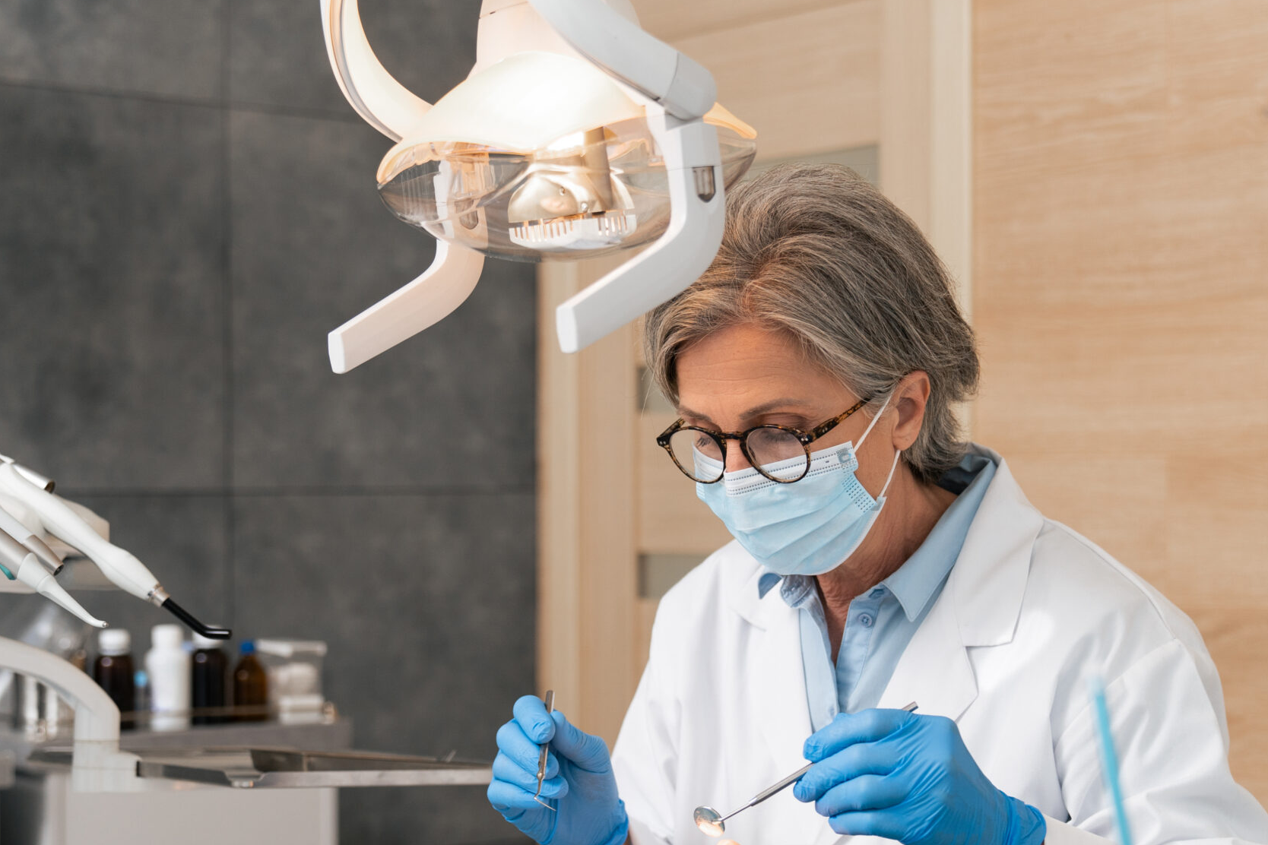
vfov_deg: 20.6
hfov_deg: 30.4
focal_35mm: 66
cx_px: 750
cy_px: 546
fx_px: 2324
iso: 320
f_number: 2.8
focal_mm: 43
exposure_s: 1/100
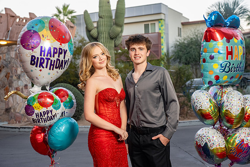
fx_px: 349
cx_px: 128
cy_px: 81
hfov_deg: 39.4
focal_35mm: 50
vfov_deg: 26.8
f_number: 4
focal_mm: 49
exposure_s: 1/80
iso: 800
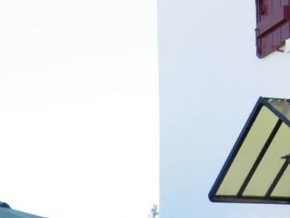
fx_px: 1097
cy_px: 350
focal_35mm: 131
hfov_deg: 14.7
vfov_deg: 10.8
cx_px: -26
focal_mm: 7.5
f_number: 4.3
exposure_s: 1/117
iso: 50
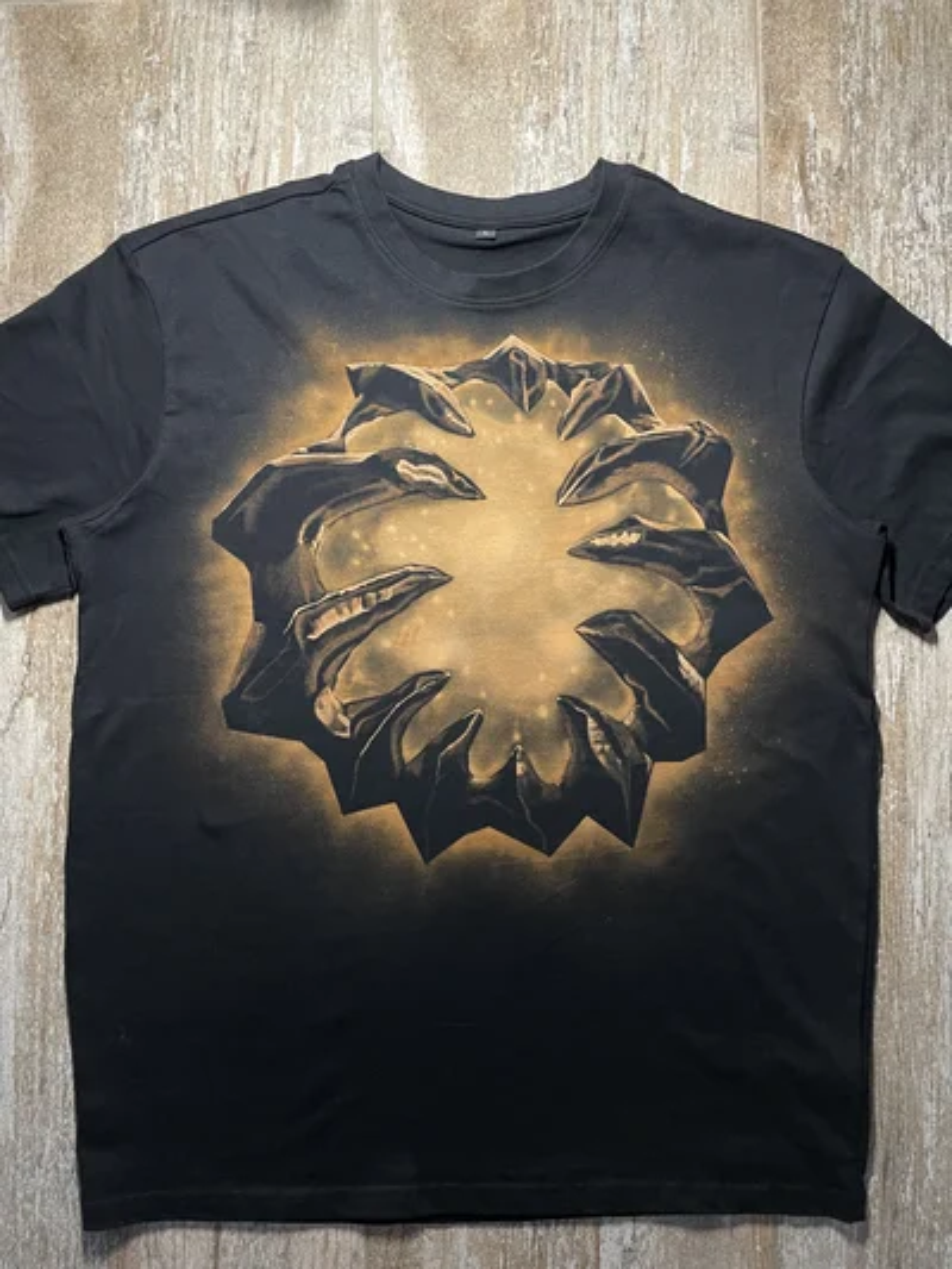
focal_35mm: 26
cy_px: 634
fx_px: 953
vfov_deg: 67.3
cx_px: 476
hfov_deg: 53.1
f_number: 1.6
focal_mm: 4.2
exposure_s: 1/50
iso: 200
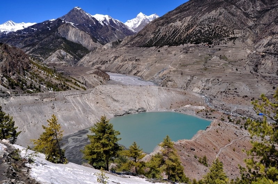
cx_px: 139
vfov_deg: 47.8
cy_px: 92
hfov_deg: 67.5
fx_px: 208
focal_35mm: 27
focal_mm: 18
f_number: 11
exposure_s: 1/500
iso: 200
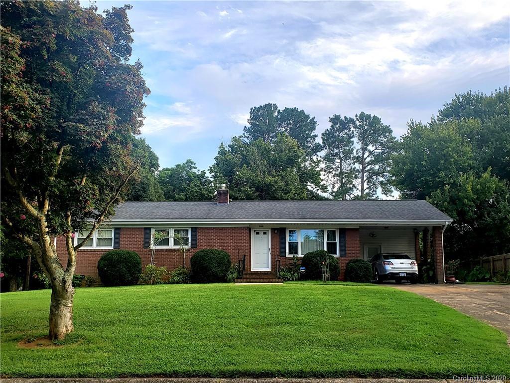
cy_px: 192
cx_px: 255
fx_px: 383
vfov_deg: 53.1
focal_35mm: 26
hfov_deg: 67.3
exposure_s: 1/180
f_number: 2.4
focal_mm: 4.3
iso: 50
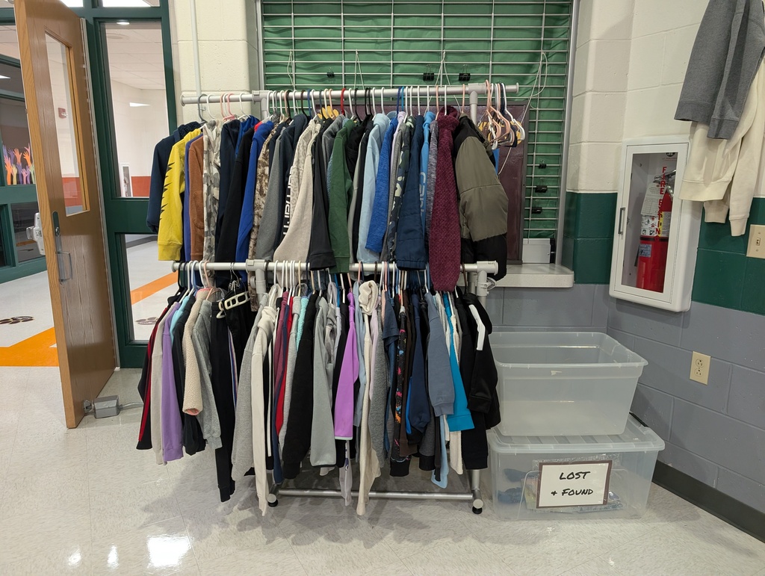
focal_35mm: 24
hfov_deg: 71.5
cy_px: 288
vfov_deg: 56.9
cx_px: 382
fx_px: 531
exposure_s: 1/120
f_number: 1.68
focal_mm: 6.9
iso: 842
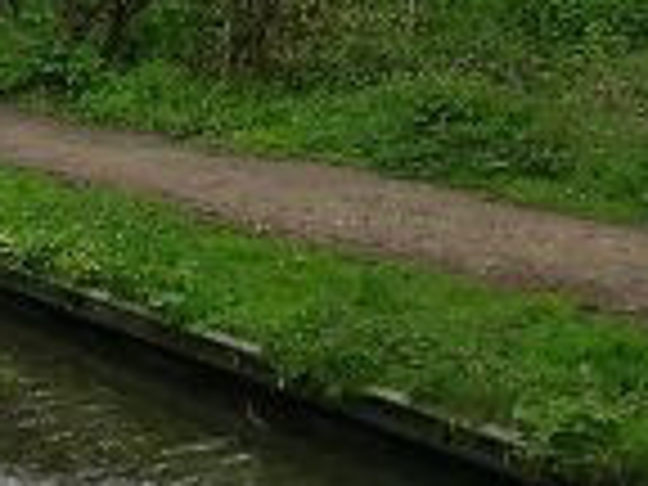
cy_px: -153
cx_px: -648
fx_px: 2190
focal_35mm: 117
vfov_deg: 12.3
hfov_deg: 14.1
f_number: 4.4
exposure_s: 1/136
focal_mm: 5.8
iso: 50
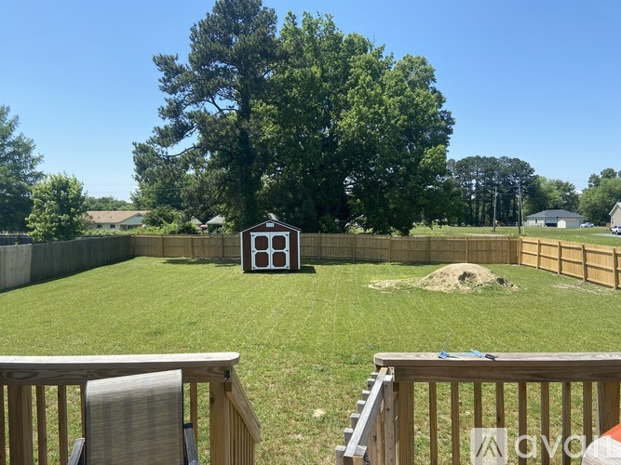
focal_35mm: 26
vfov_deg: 53.0
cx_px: 310
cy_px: 232
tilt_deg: -1.8
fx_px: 466
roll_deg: +0.1
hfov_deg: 67.3
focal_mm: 4.25
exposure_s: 1/1961
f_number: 1.8
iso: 32
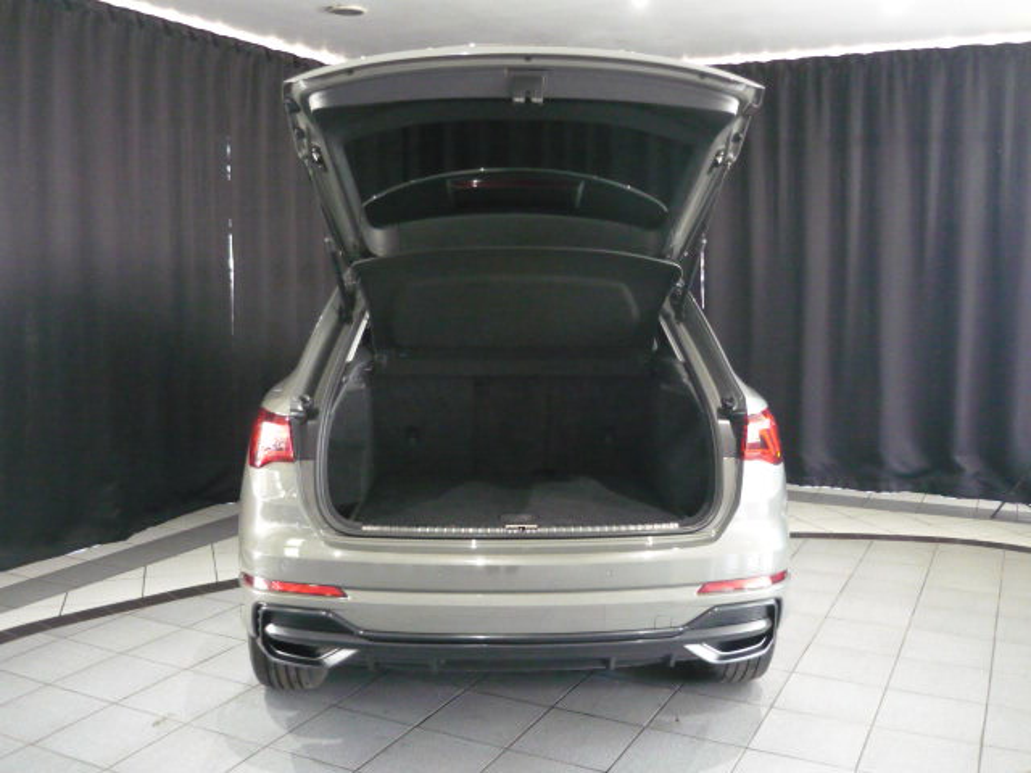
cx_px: 516
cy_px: 386
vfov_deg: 42.9
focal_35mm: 33
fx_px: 983
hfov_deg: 55.4
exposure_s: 1/20
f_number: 2.8
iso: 800
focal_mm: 5.5
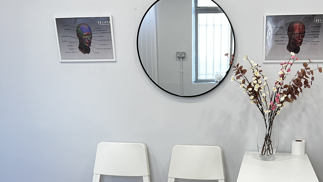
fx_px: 351
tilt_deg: -15.2
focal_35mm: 41
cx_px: 222
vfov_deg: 28.2
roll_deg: -0.3
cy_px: 155
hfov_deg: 48.3
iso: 80
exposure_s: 1/50
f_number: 1.5
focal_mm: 5.7
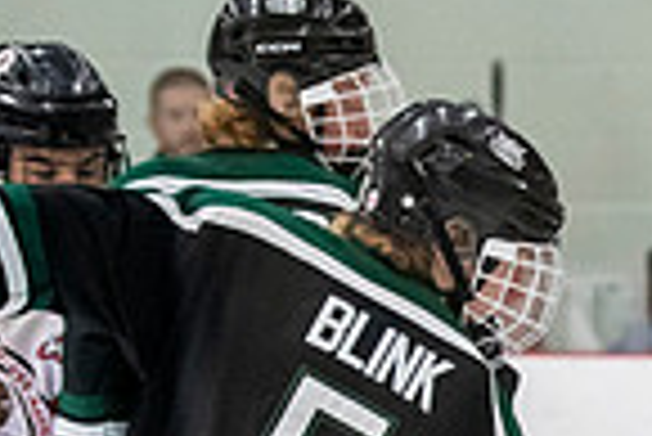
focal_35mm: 558
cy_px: 980
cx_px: 1413
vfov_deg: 2.5
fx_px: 10116
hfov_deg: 3.6
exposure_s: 1/640
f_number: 3.2
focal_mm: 98
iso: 3200
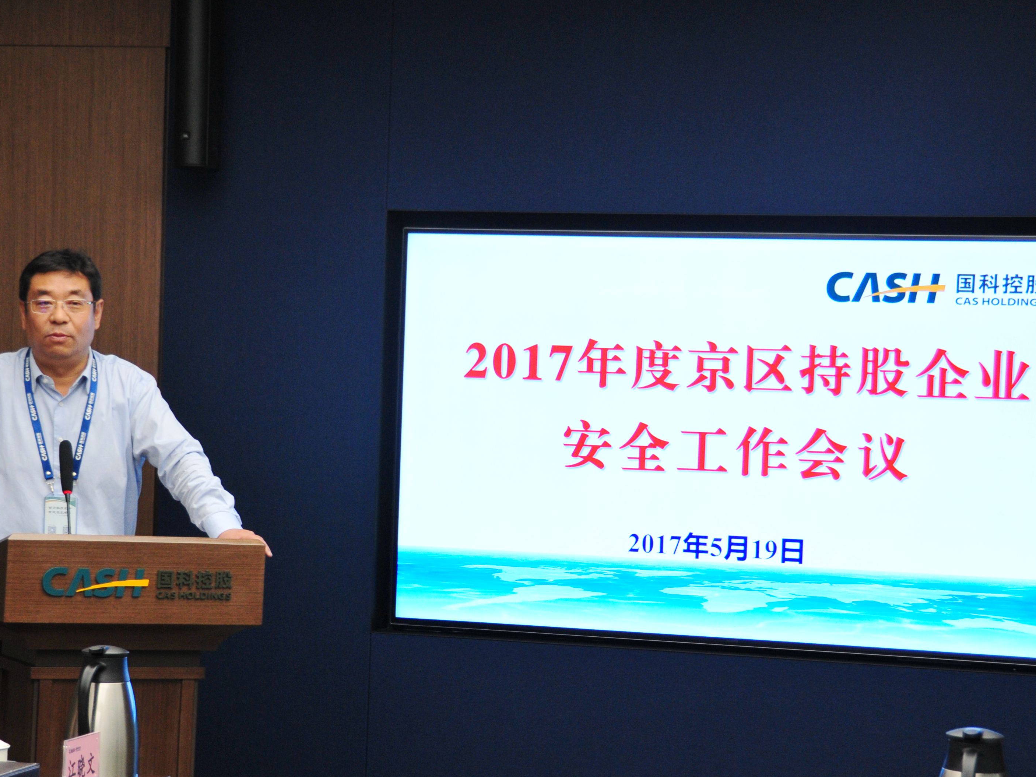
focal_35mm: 69
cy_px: 390
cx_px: 482
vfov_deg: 21.3
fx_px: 2065
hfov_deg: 28.2
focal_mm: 42
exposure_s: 1/100
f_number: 4.5
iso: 640
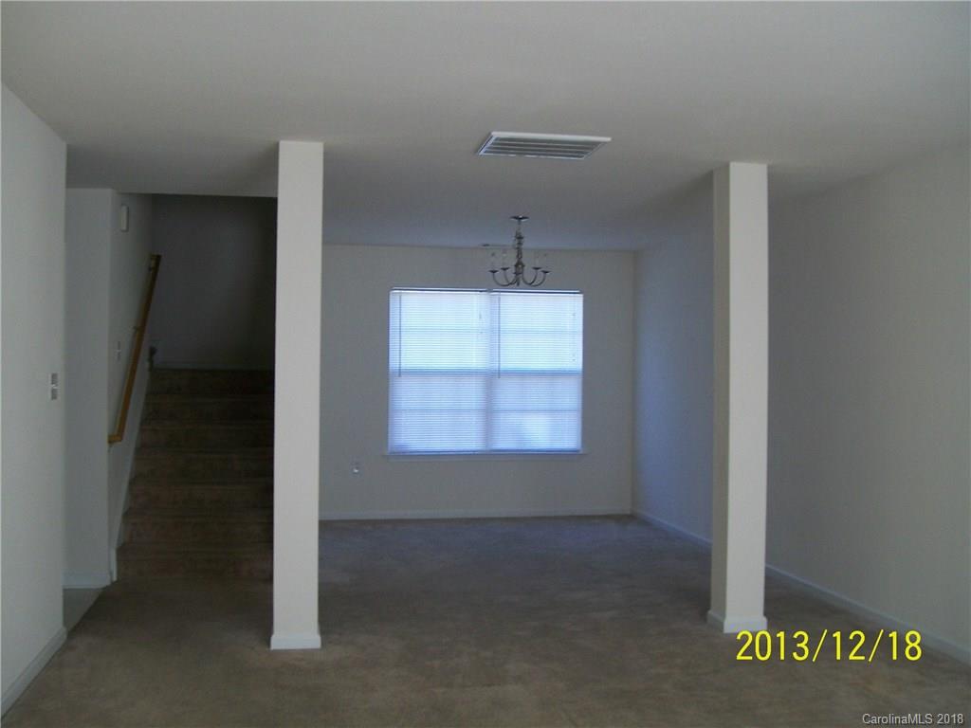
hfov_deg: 51.4
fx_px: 1010
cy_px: 364
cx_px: 486
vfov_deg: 39.7
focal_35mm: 36
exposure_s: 1/50
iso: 80
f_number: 2.7
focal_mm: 6
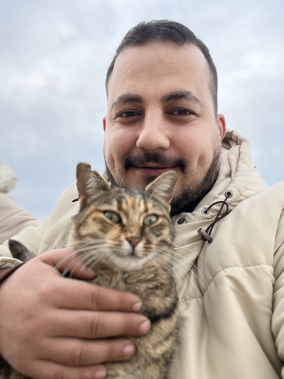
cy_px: 190
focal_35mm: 30
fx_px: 328
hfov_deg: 46.8
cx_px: 142
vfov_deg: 60.0
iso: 100
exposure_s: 1/60
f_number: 2.2
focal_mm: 2.71
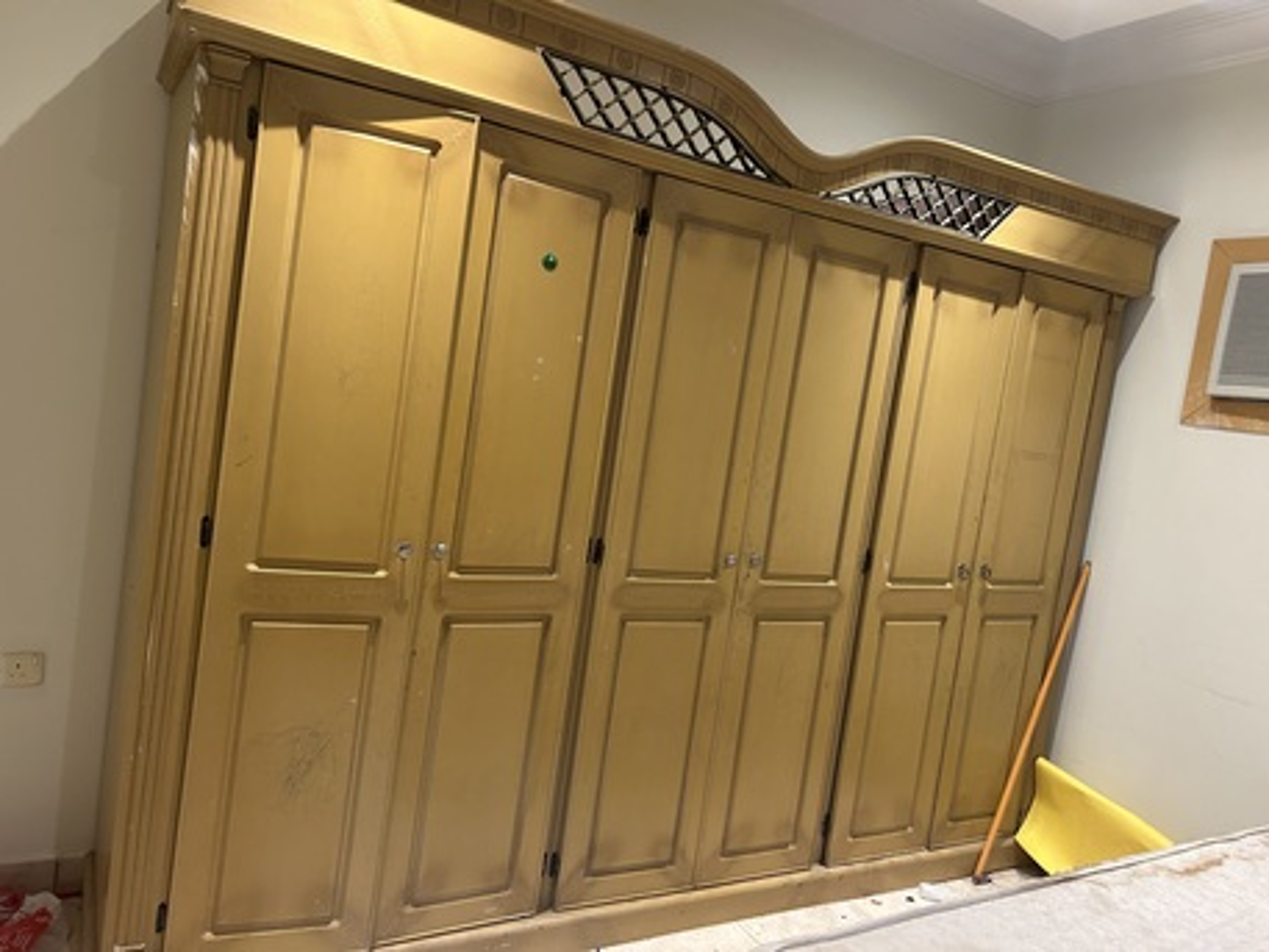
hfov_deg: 67.3
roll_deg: -7.6
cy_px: 476
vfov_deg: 53.1
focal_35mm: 26
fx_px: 953
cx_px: 634
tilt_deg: -4.1
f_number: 1.5
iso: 250
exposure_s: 1/60
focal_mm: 5.7
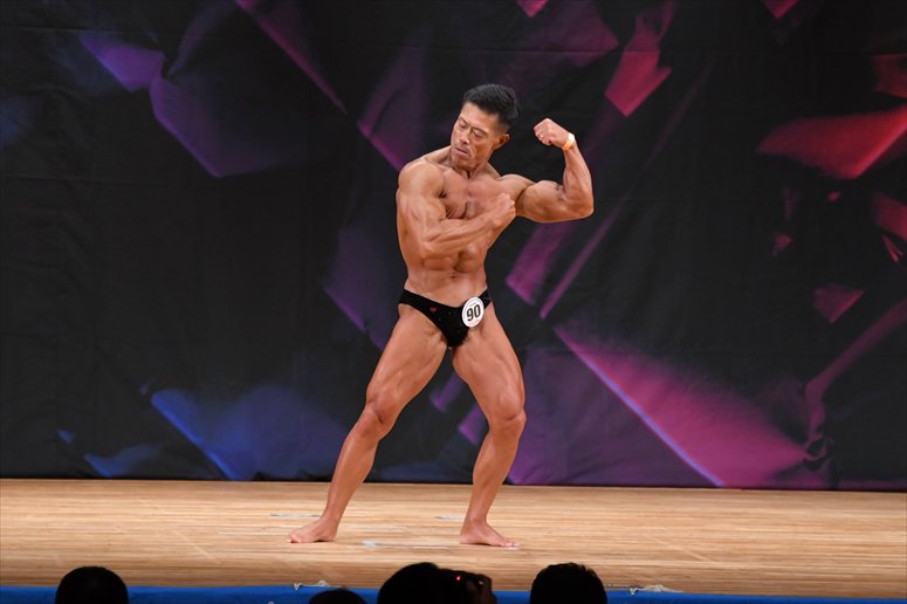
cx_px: 454
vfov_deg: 5.1
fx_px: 6799
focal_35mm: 270
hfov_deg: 7.6
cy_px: 302
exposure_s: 1/400
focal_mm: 180
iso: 3200
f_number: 5.6
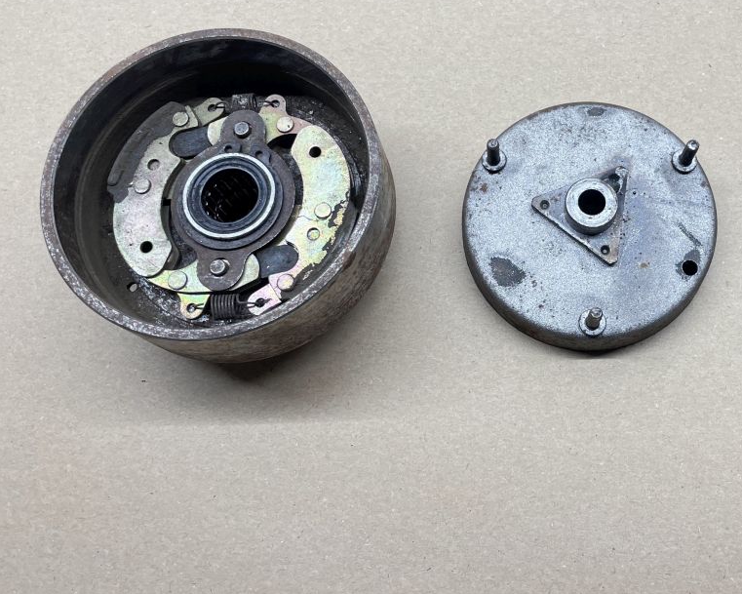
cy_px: 223
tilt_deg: -70.7
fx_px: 879
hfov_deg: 44.8
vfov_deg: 37.1
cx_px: 522
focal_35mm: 40
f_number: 1.6
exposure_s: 1/100
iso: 80
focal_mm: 4.2
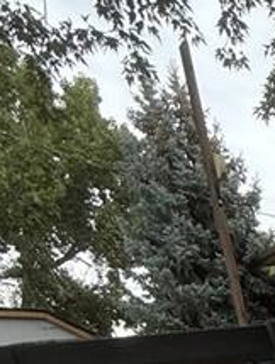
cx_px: 623
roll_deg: +5.5
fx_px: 824
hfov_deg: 14.2
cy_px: 770
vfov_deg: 16.8
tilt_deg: -27.7
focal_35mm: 78
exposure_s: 1/130
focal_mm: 2.22
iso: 50
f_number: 2.2
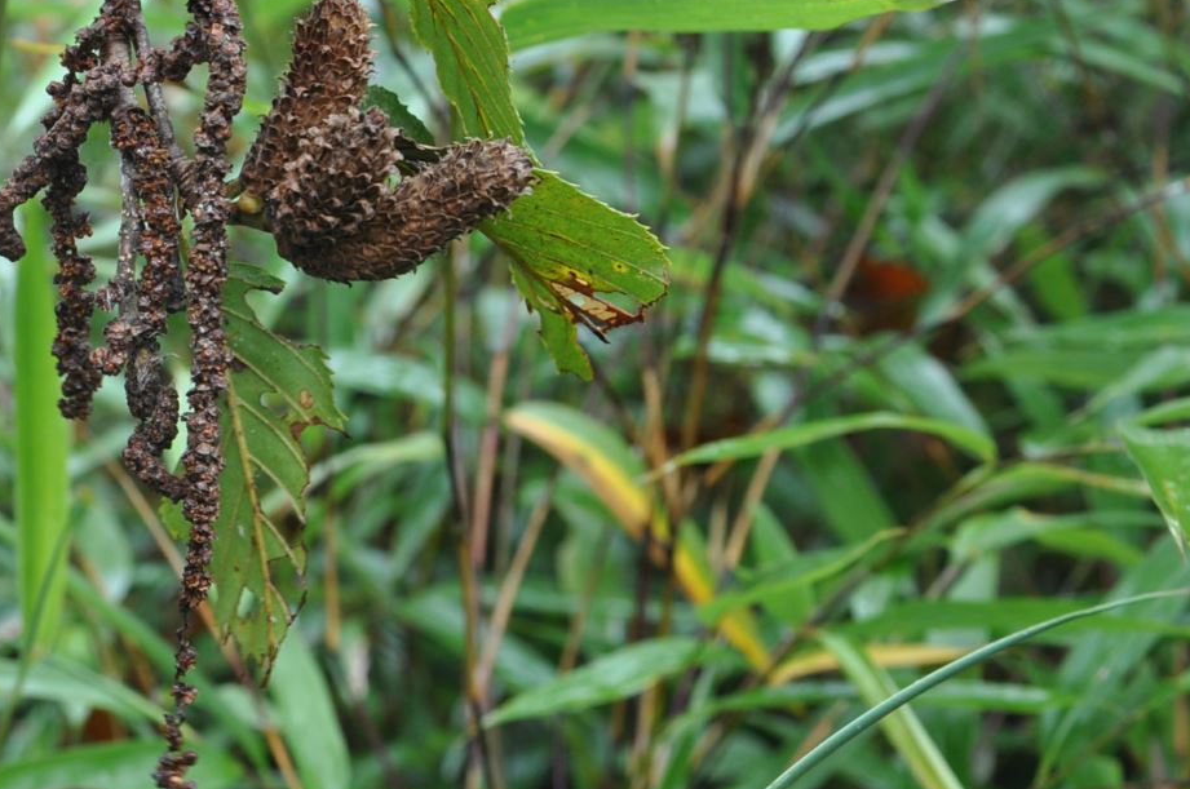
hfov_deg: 22.5
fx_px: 2970
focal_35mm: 90
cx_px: 309
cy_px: 159
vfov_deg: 15.0
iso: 200
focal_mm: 26
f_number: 5.6
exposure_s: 1/30
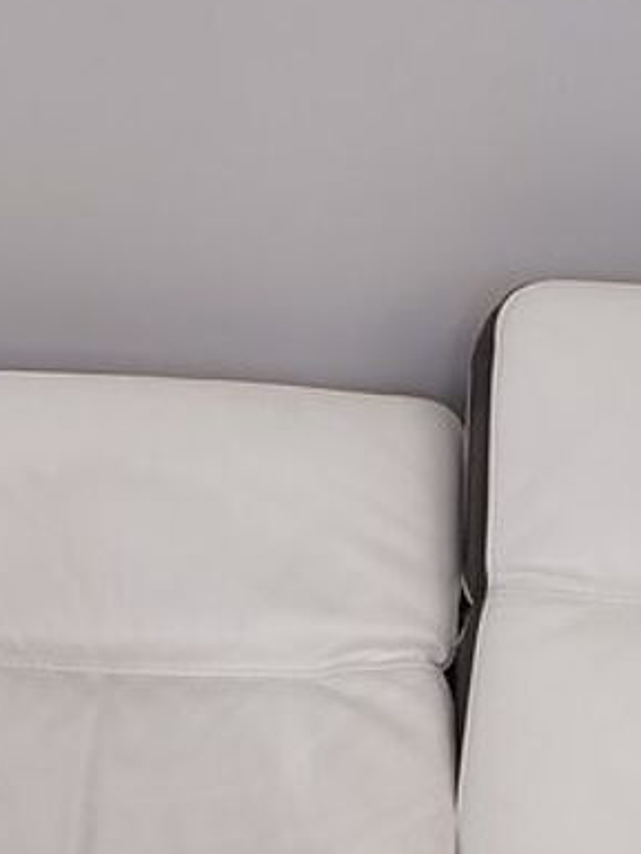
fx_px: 2048
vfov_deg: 19.8
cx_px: -18
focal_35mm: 83
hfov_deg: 17.3
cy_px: 1341
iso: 835
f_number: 1.89
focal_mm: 5.89
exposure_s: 1/25
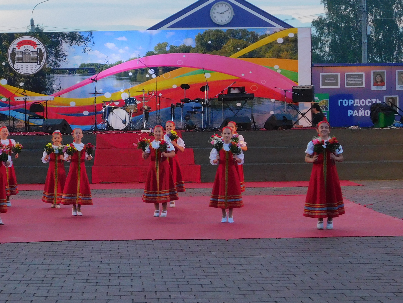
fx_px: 1129
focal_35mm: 97
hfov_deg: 20.1
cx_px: 108
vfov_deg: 15.2
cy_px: 136
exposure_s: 1/30
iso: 220
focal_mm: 9
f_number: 3.8
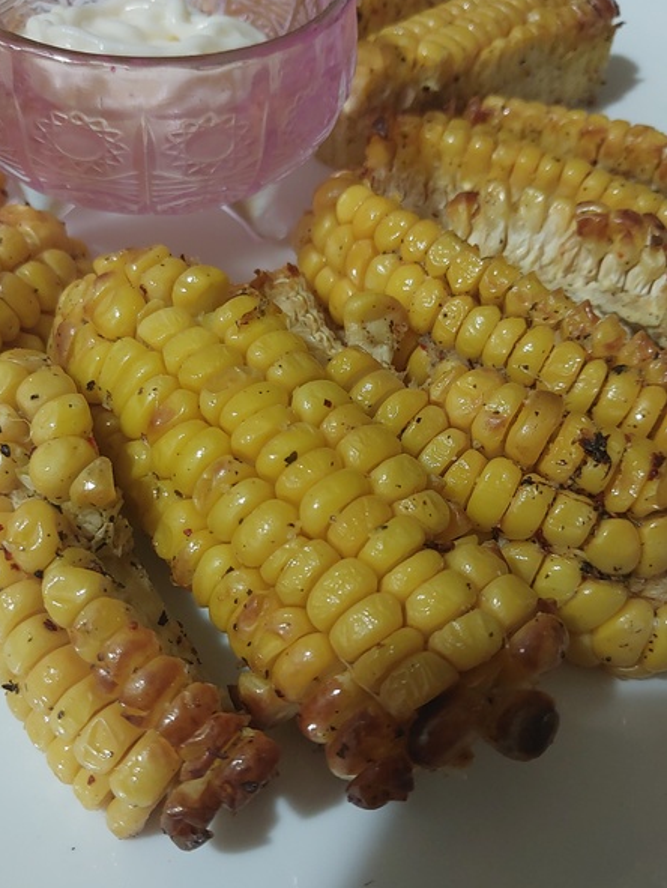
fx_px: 898
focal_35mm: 35
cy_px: 422
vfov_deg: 52.6
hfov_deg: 40.6
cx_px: 279
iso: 400
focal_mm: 4.6
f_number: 1.8
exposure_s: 1/25
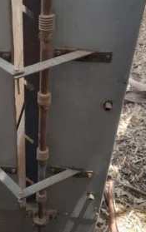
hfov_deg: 30.8
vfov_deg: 48.0
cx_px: 38
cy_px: 98
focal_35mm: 41
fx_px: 260
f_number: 1.8
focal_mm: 4
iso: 40
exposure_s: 1/50
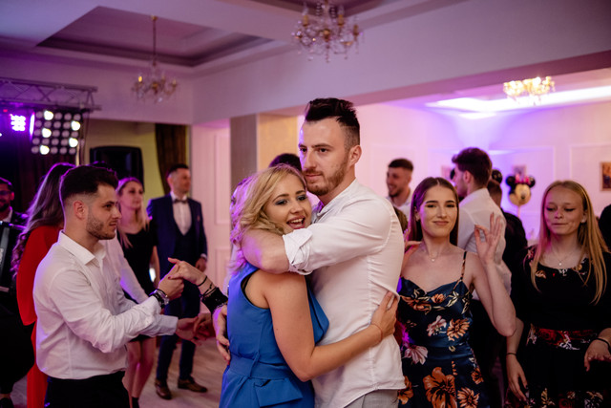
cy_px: 204
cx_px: 306
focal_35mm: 35
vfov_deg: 37.9
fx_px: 594
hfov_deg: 54.4
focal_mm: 23
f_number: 1.4
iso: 1000
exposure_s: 1/200
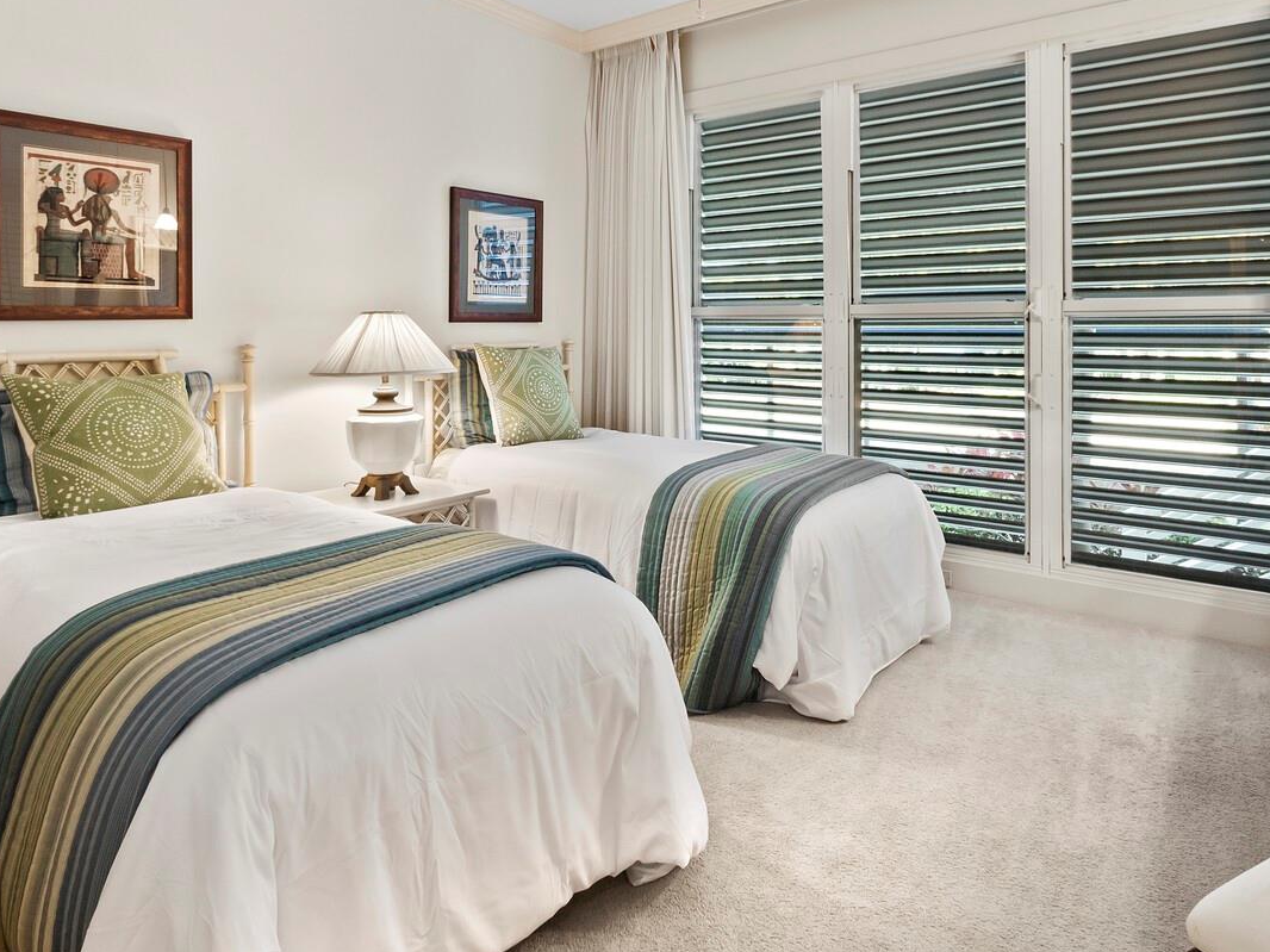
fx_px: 770
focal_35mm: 21
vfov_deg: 62.3
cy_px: 344
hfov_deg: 78.9
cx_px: 669
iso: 400
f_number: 10
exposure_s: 1
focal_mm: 7
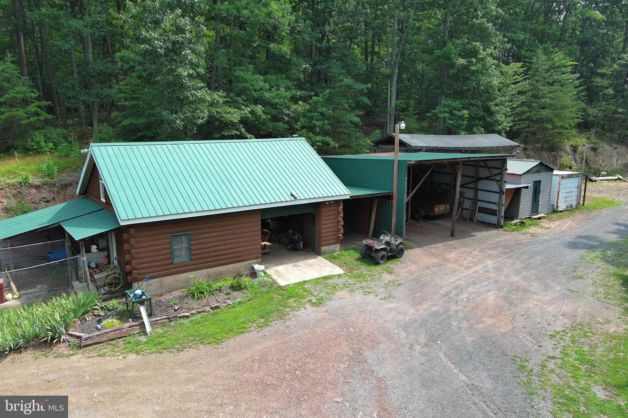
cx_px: 314
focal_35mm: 29
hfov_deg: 63.7
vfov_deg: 45.0
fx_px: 506
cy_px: 209
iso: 100
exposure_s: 1/498
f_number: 2.8
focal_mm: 10.57
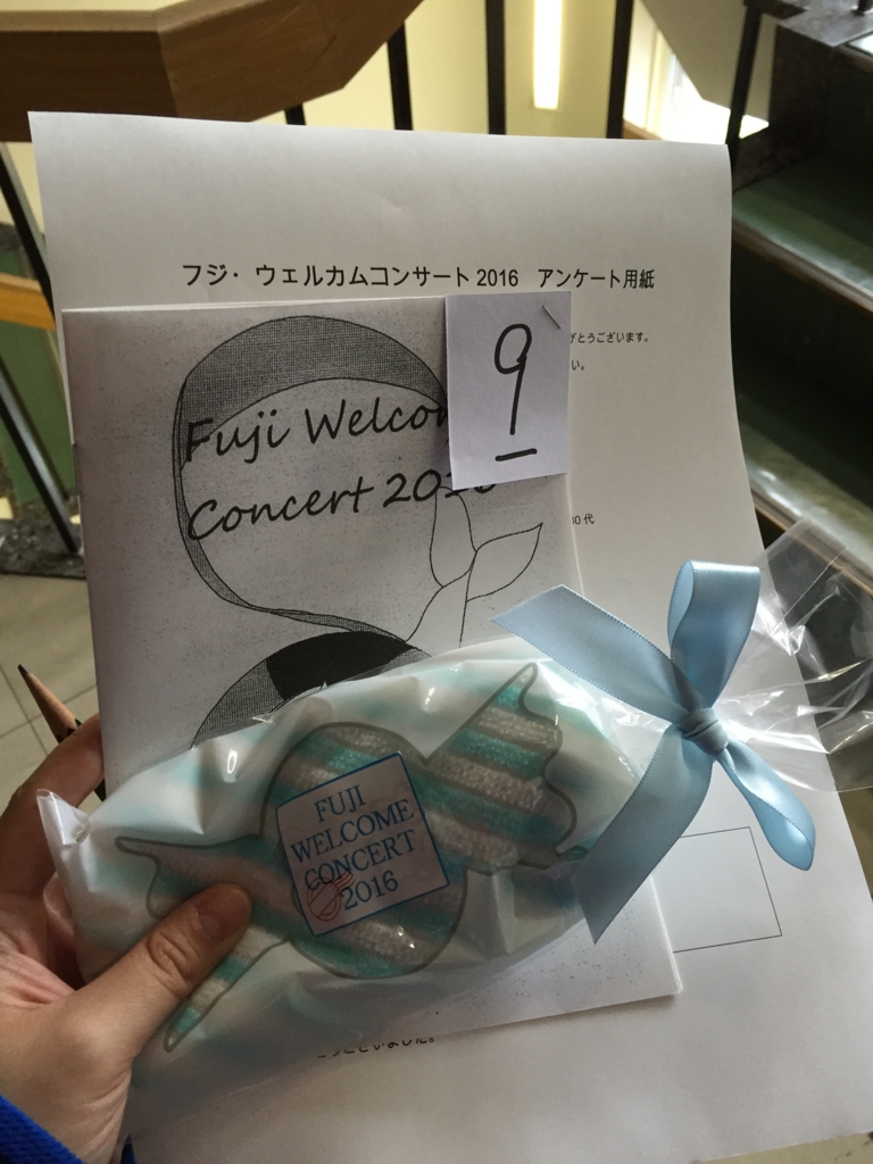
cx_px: 436
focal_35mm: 29
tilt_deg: -50.3
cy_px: 582
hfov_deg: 48.2
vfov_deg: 61.7
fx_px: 975
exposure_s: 1/30
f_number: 2.2
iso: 125
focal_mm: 4.15
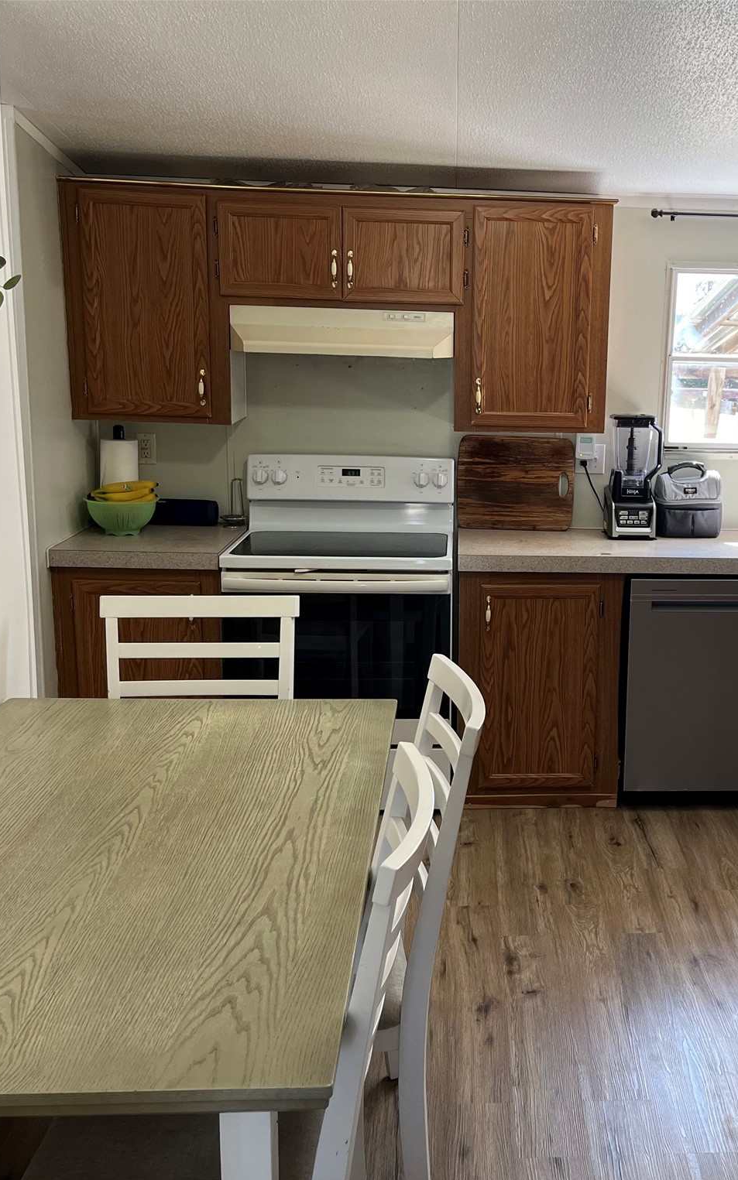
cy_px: 593
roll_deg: -1.7
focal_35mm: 37
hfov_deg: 33.9
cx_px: 534
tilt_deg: -13.4
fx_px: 1191
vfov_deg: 52.8
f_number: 1.6
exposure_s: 1/120
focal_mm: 5.1
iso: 100
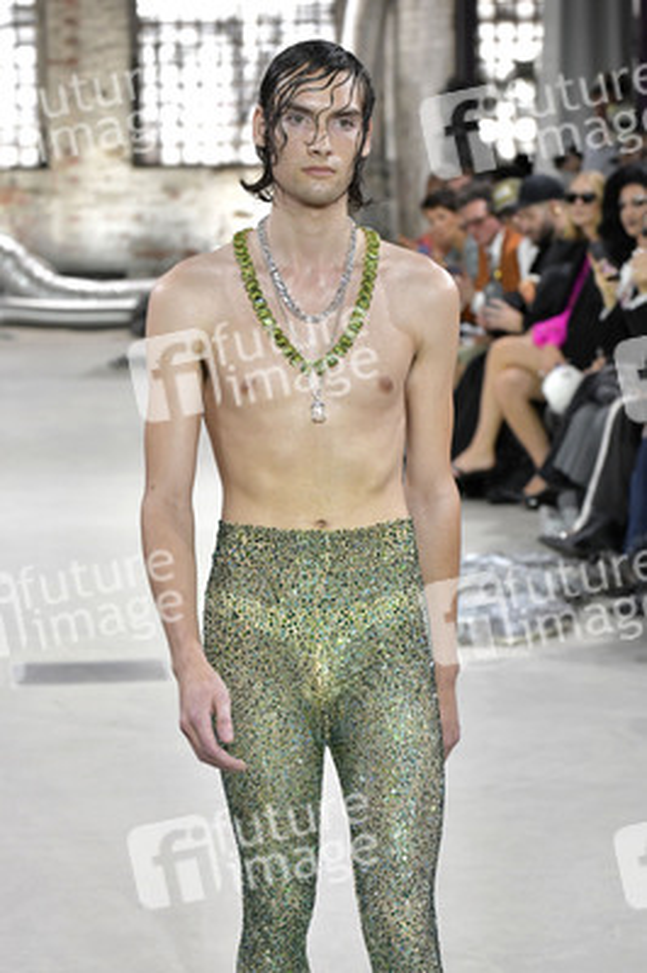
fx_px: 3564
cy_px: 486
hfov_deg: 10.4
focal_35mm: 132
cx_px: 324
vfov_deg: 15.5
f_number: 6.3
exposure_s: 1/320
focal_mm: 110
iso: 2500
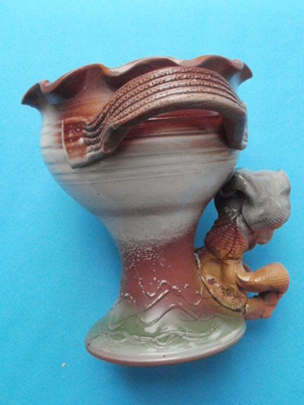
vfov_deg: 42.9
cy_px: 202
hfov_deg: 32.9
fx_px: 515
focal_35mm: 44
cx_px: 152
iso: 800
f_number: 6.3
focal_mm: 7.7
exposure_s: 1/500
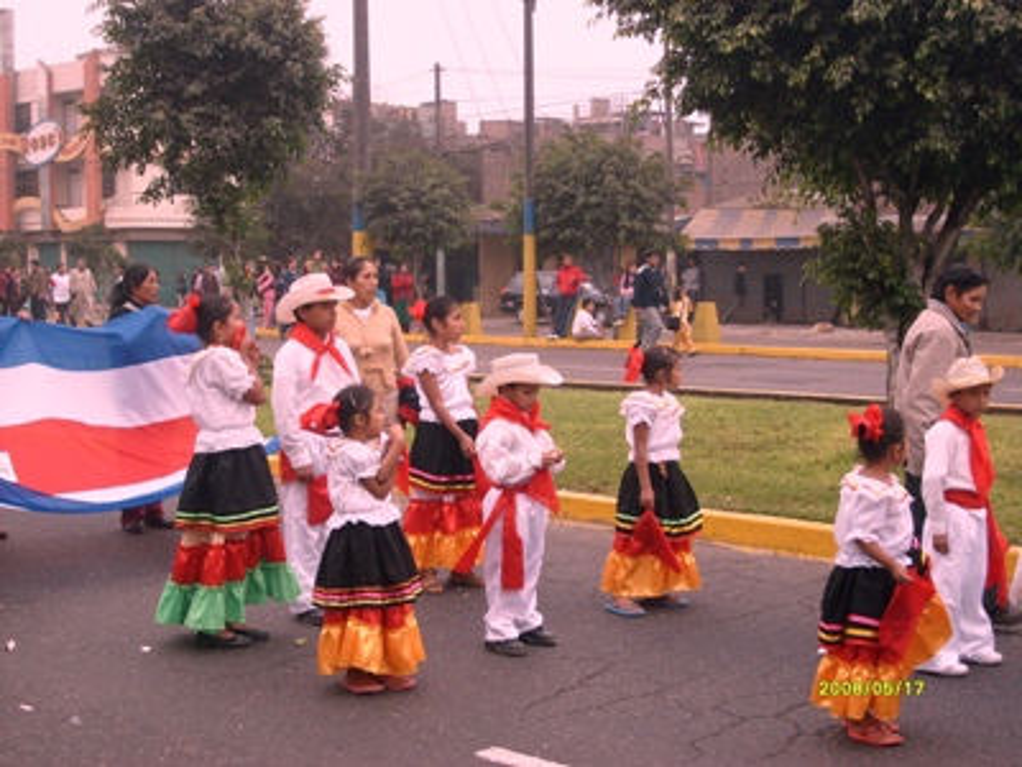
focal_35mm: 52
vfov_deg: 28.0
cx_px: 511
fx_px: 1535
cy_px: 384
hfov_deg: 36.8
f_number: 3.3
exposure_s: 1/180
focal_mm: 8.7
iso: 80
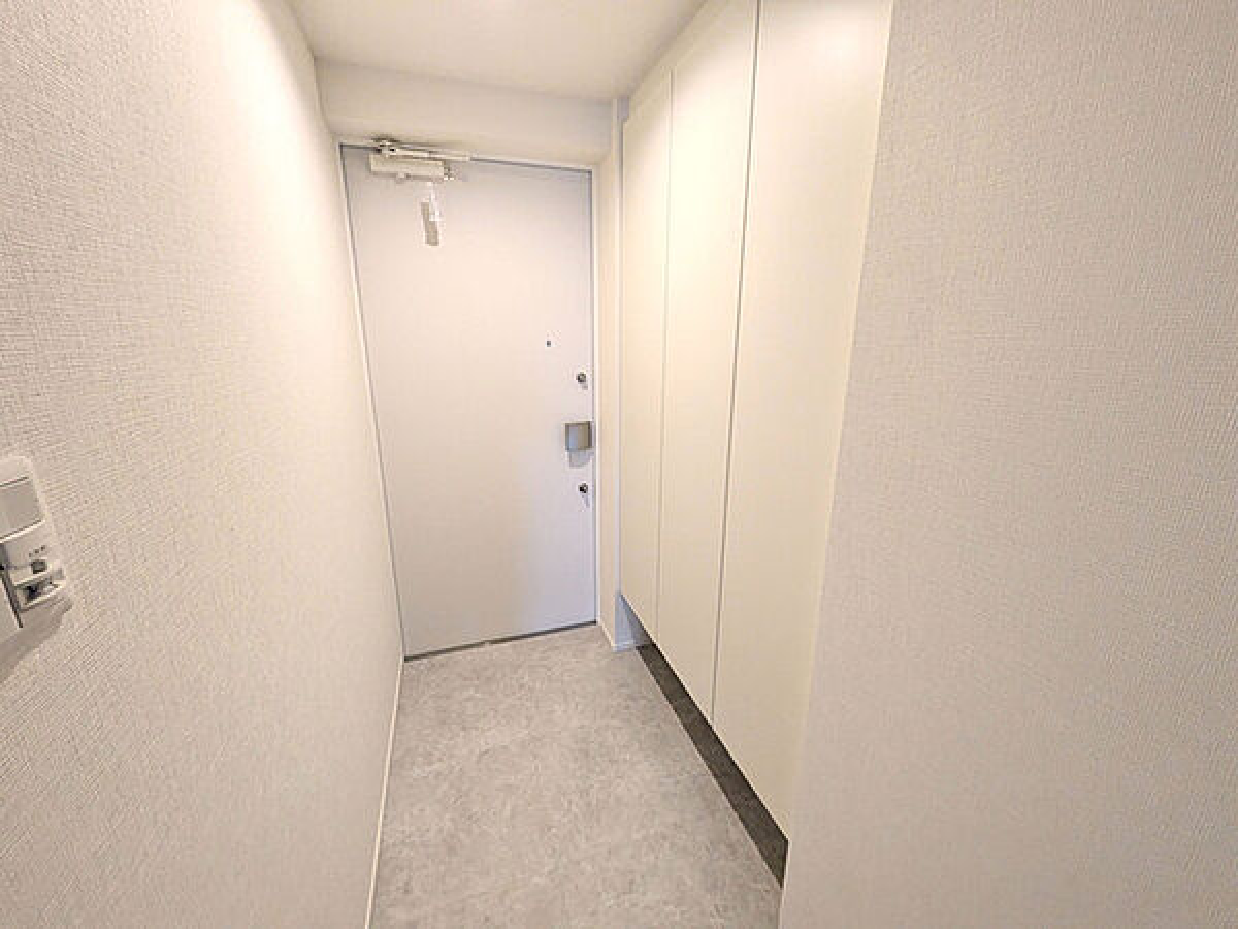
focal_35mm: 14
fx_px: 501
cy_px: 464
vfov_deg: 85.7
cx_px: 619
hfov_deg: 102.1
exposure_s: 1/120
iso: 303
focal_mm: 1.83
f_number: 2.2
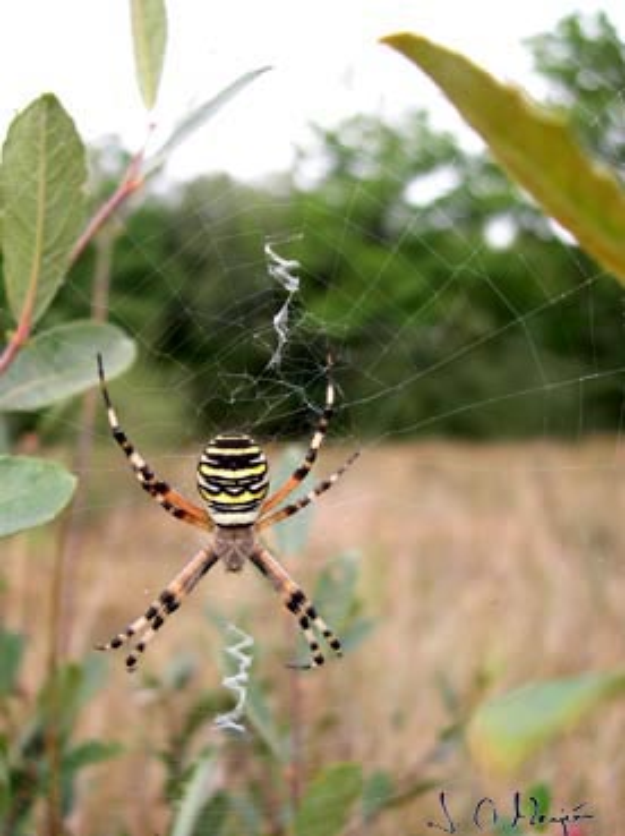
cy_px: 418
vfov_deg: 49.0
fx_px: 916
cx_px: 312
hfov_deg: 37.7
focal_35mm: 38
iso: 100
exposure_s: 1/292
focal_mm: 8
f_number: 2.8
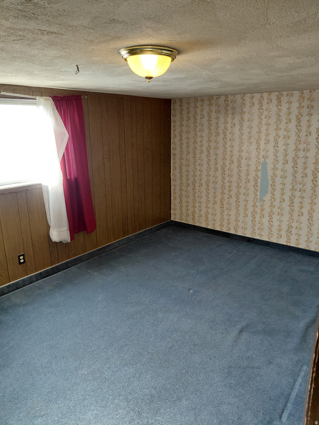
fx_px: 307
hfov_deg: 54.9
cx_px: 160
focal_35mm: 25
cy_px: 212
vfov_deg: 69.4
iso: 200
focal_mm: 4.69
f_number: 1.8
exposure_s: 1/60
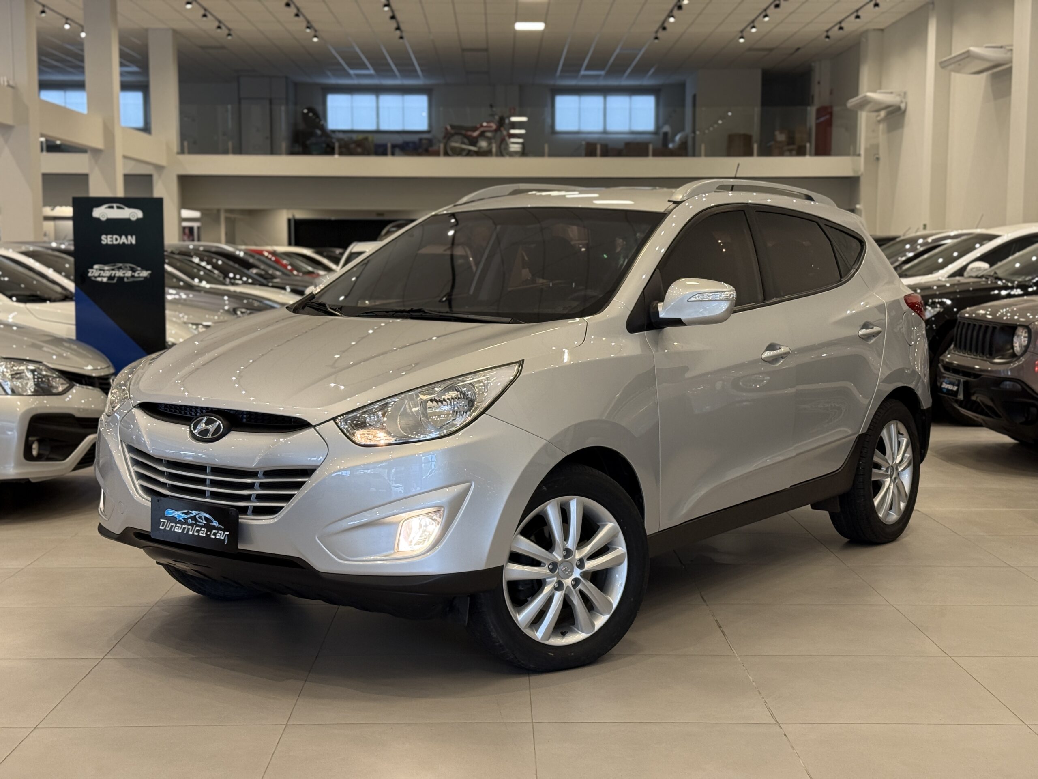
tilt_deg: -5.0
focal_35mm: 48
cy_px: 390
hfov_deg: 39.7
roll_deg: -0.3
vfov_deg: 30.3
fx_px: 1439
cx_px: 519
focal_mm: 6.76
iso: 125
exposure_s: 1/60
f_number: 1.78
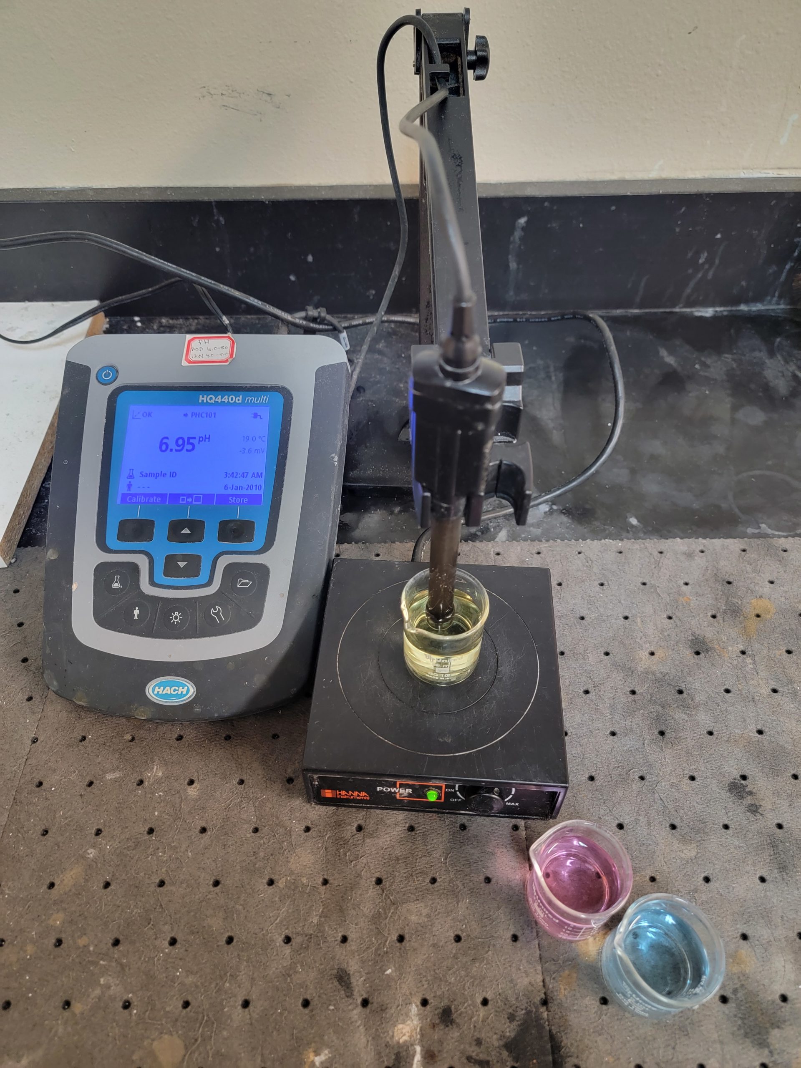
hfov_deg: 56.8
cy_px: 534
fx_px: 740
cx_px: 400
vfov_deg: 71.6
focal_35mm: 24
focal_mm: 6.7
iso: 320
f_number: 1.8
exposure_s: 1/40
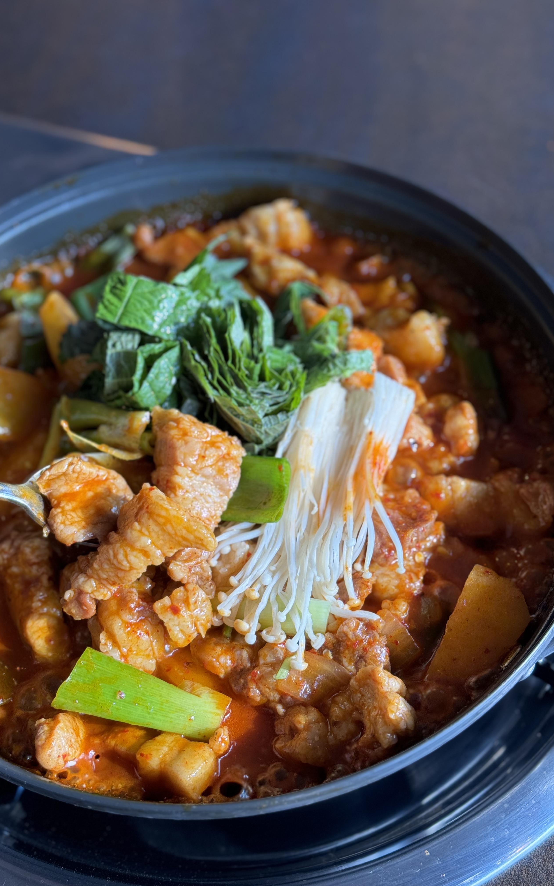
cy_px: 443
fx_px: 1232
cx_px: 251
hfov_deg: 25.3
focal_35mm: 51
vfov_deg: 39.6
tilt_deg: -52.9
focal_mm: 6.76
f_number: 1.78
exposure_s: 1/190
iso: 64
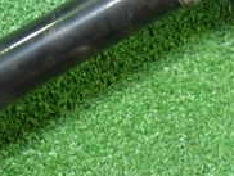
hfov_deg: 14.4
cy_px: -101
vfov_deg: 11.3
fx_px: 846
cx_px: 379
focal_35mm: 125
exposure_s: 1/40
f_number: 2.7
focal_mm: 6.83
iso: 800
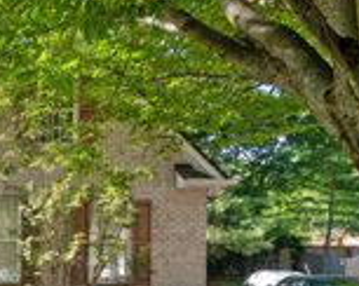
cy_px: 244
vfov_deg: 35.6
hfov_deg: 31.0
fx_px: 424
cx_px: -145
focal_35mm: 40
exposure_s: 1/60
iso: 250
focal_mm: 13
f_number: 9
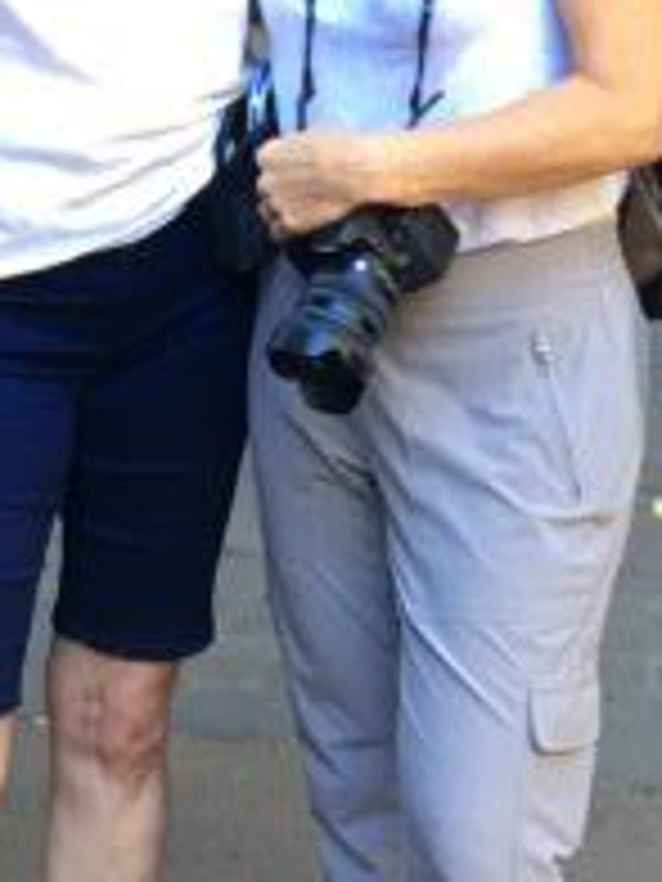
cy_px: -245
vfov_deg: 14.2
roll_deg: +0.0
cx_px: 329
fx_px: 3417
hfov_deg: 11.1
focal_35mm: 134
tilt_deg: -3.6
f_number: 2.2
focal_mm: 4.15
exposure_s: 1/30
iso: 64
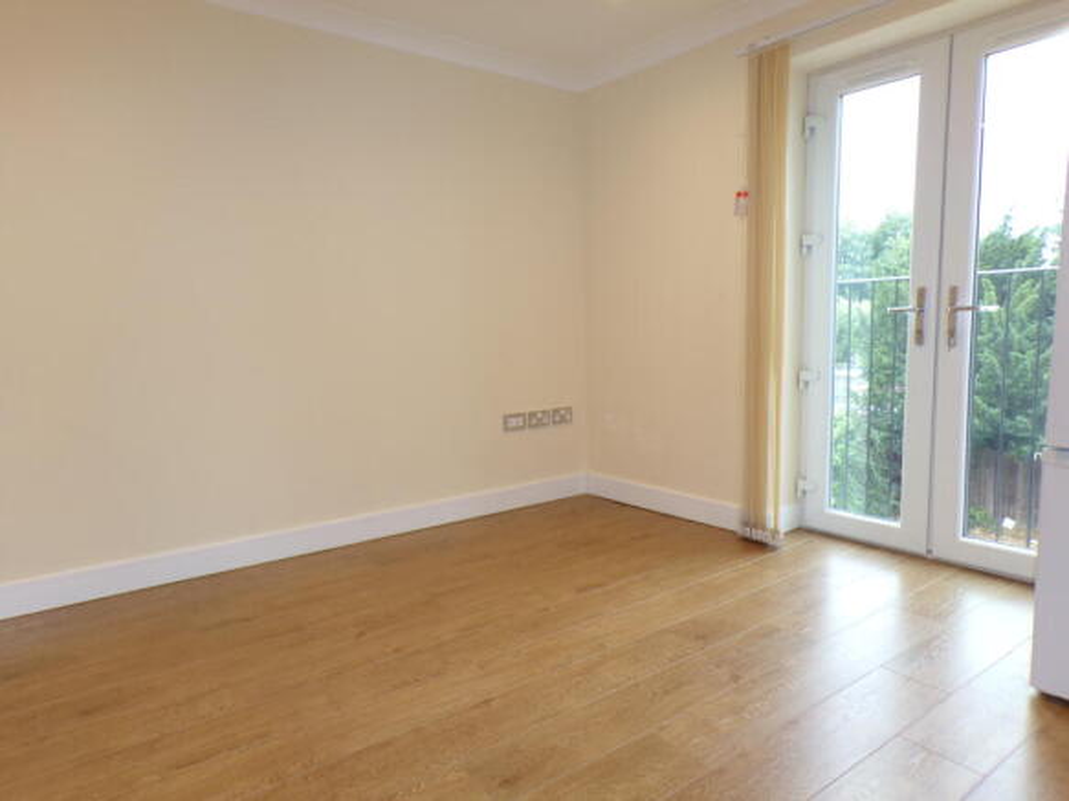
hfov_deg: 71.6
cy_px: 400
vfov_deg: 56.8
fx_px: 741
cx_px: 534
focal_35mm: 24
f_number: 3
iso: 100
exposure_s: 1/34
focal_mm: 4.3
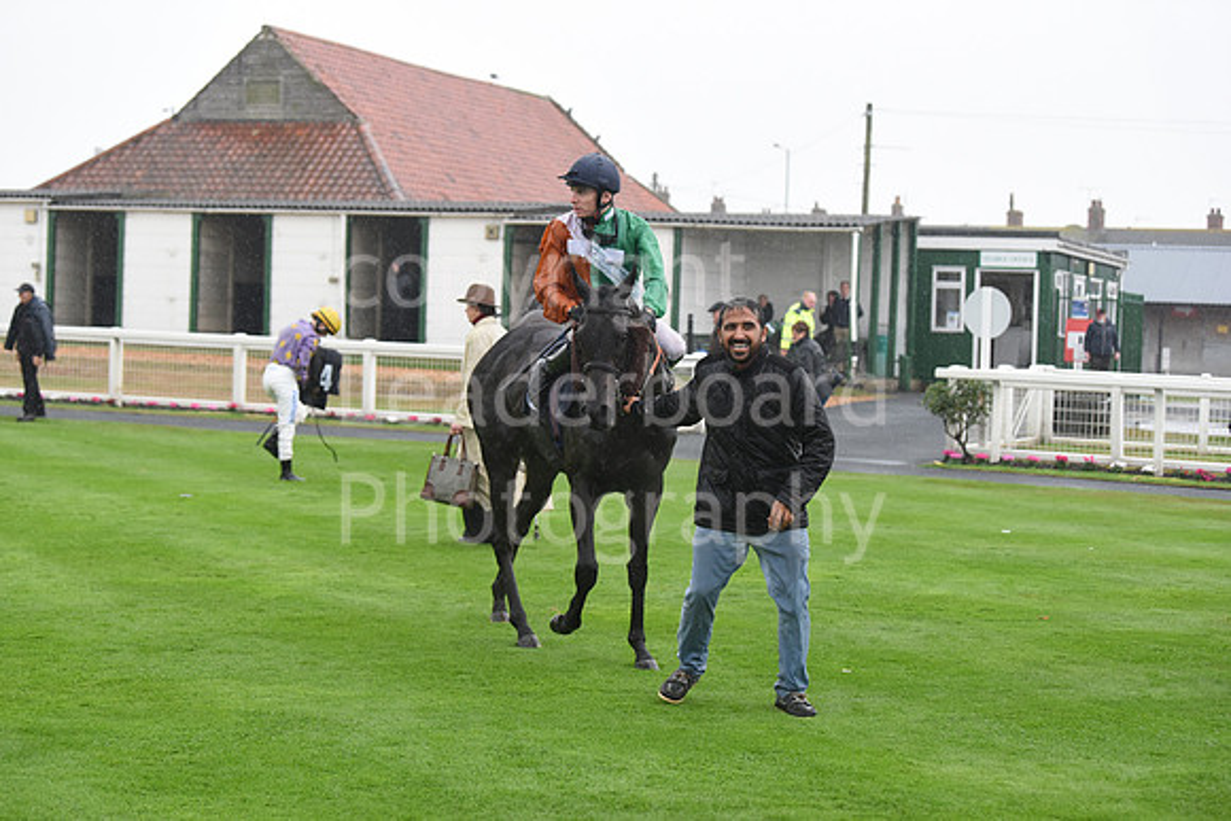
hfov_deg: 28.8
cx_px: 616
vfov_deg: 19.5
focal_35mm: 70
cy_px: 410
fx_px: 2394
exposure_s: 1/640
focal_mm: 70
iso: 1600
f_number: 3.5
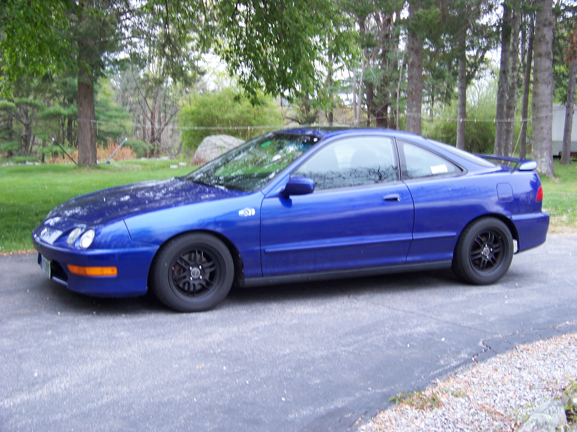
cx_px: 288
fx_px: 817
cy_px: 216
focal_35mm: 49
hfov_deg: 38.9
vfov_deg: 29.7
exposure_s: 1/6
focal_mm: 7.6
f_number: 2.8
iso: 64
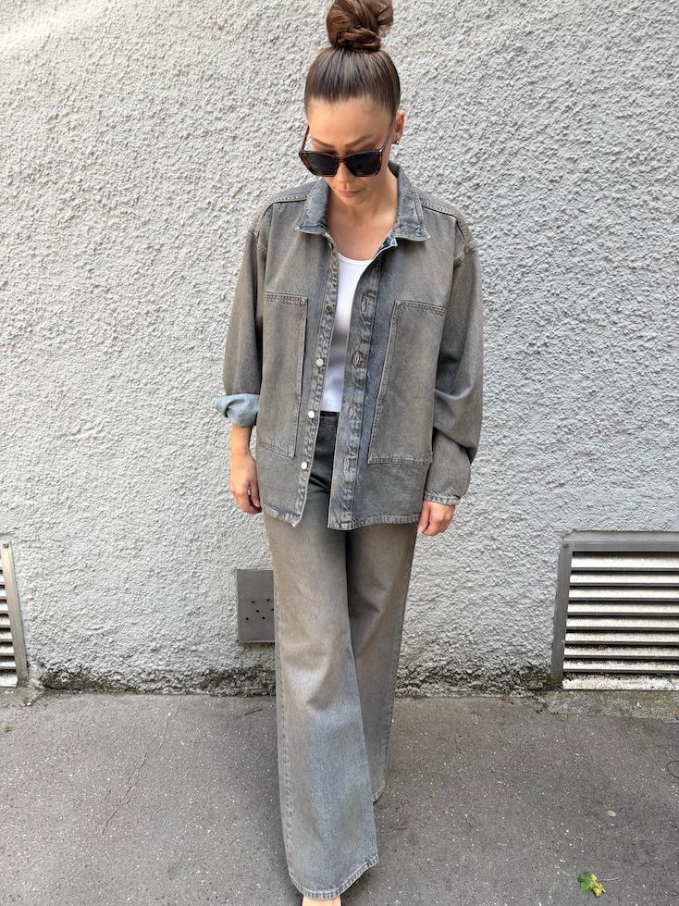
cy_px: 453
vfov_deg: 67.3
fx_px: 680
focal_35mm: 26
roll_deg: +0.9
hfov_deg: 53.1
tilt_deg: -16.4
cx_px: 340
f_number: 1.6
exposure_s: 1/369
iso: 50
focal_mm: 5.96
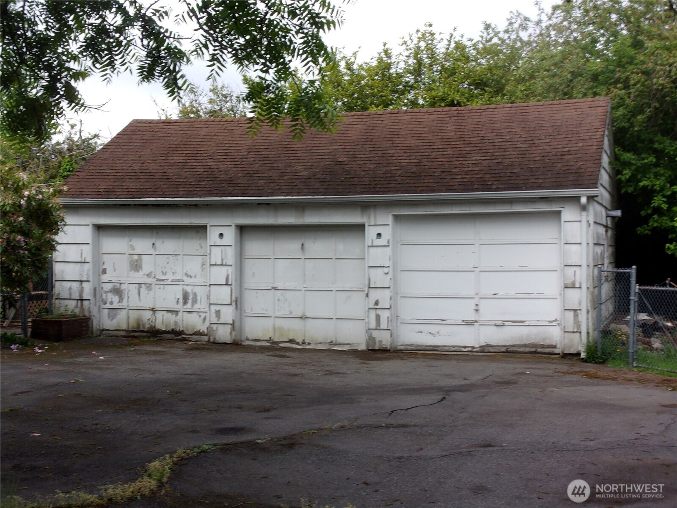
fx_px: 1037
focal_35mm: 53
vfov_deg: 27.5
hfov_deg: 36.2
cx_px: 338
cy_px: 254
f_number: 13.1
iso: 80
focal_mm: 9.5
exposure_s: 1/38
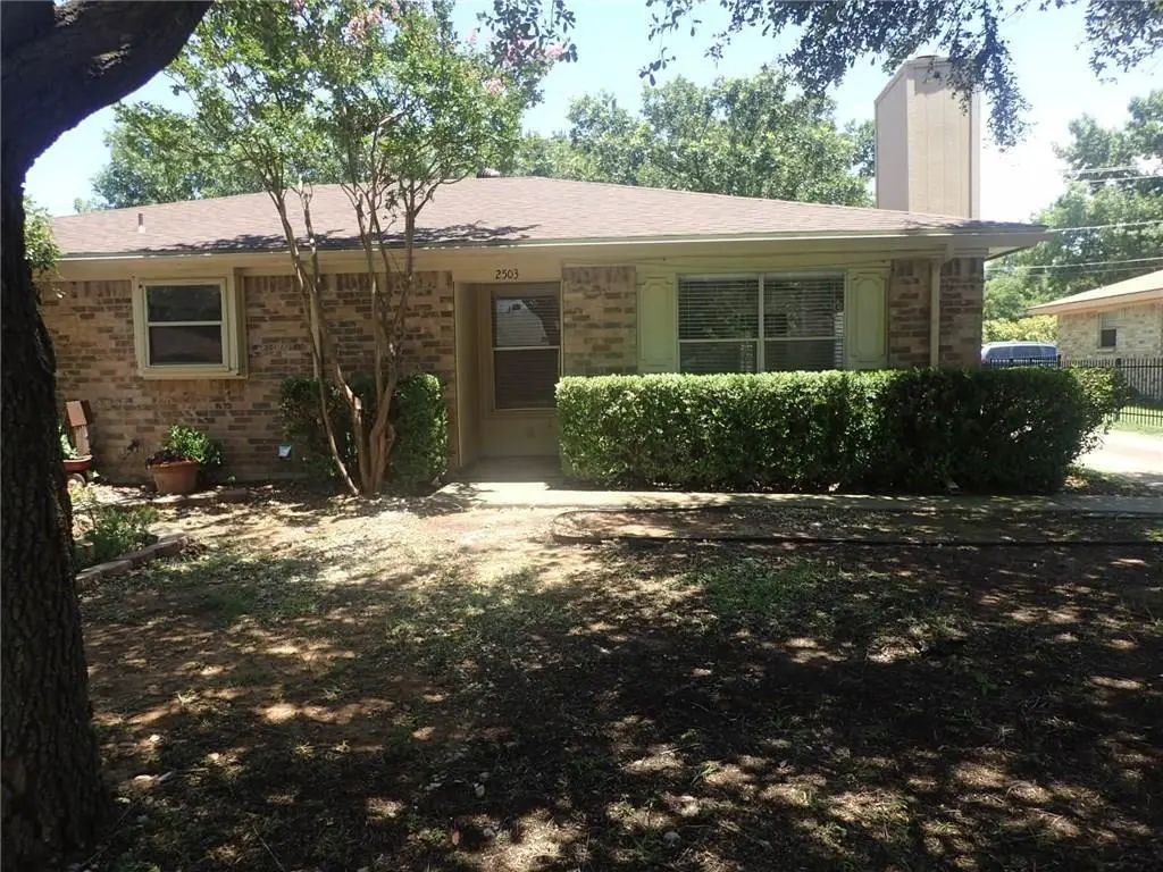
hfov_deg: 69.4
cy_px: 436
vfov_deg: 54.9
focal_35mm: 25
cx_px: 582
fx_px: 840
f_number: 2.8
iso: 100
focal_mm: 4.5
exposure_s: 1/320
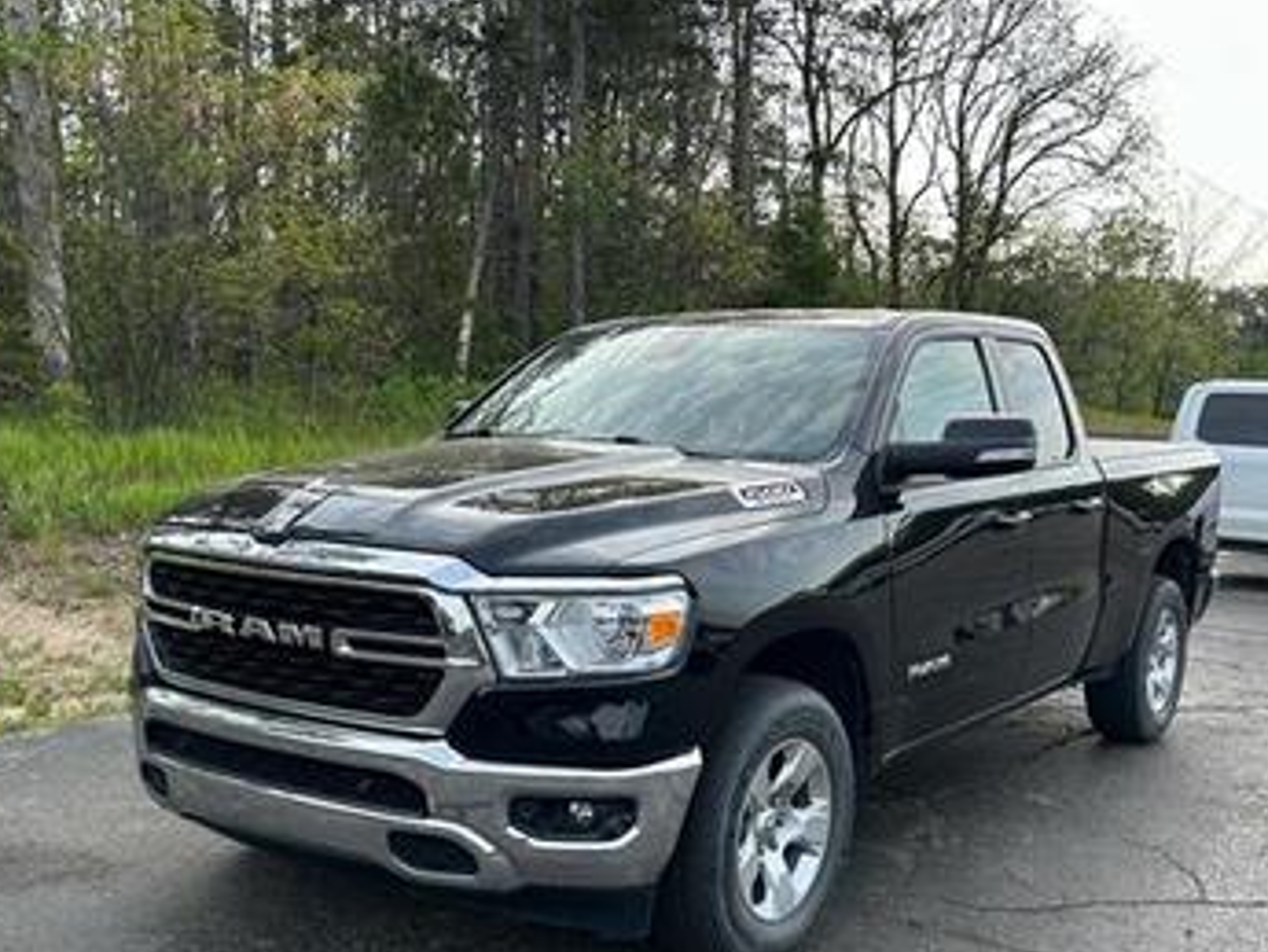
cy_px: 621
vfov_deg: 37.4
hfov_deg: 49.0
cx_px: 636
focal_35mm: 38
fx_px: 1392
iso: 50
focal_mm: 5.7
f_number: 1.5
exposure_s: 1/1019
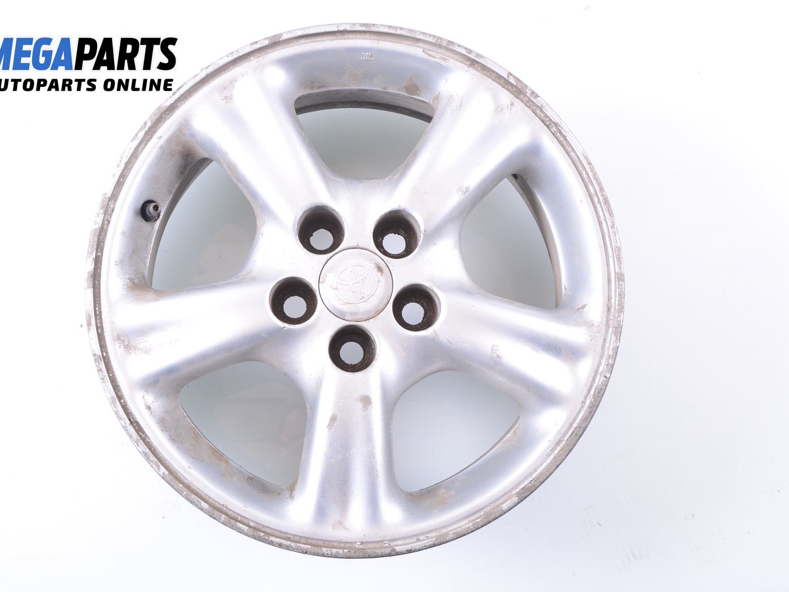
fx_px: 1276
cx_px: 353
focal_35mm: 56
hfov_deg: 34.3
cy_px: 297
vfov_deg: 26.1
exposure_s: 1/160
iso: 100
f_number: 8
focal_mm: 34
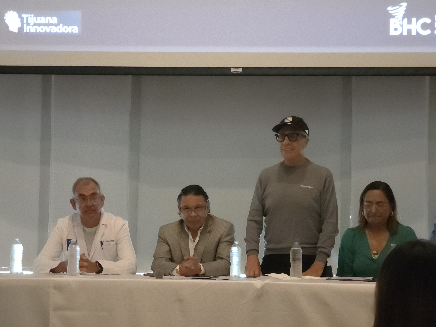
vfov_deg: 12.9
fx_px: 1448
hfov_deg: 17.1
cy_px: 164
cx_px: 218
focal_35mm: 115
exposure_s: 1/34
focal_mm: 18.6
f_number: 2.9
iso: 1600
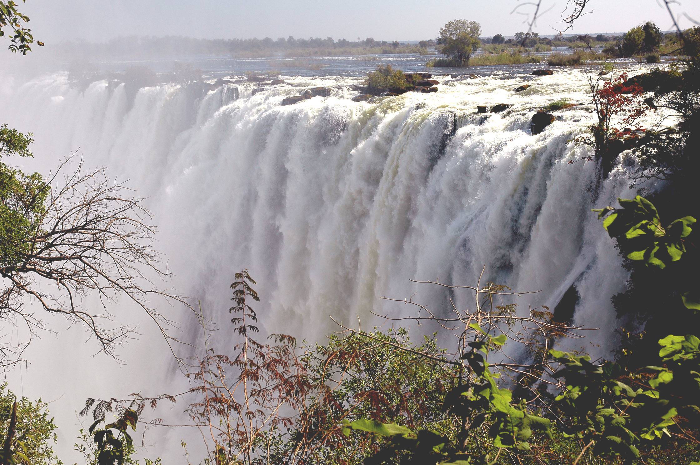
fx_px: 1020
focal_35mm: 52
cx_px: 350
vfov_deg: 25.7
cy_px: 232
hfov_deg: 37.9
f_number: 7.1
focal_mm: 35
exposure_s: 1/200
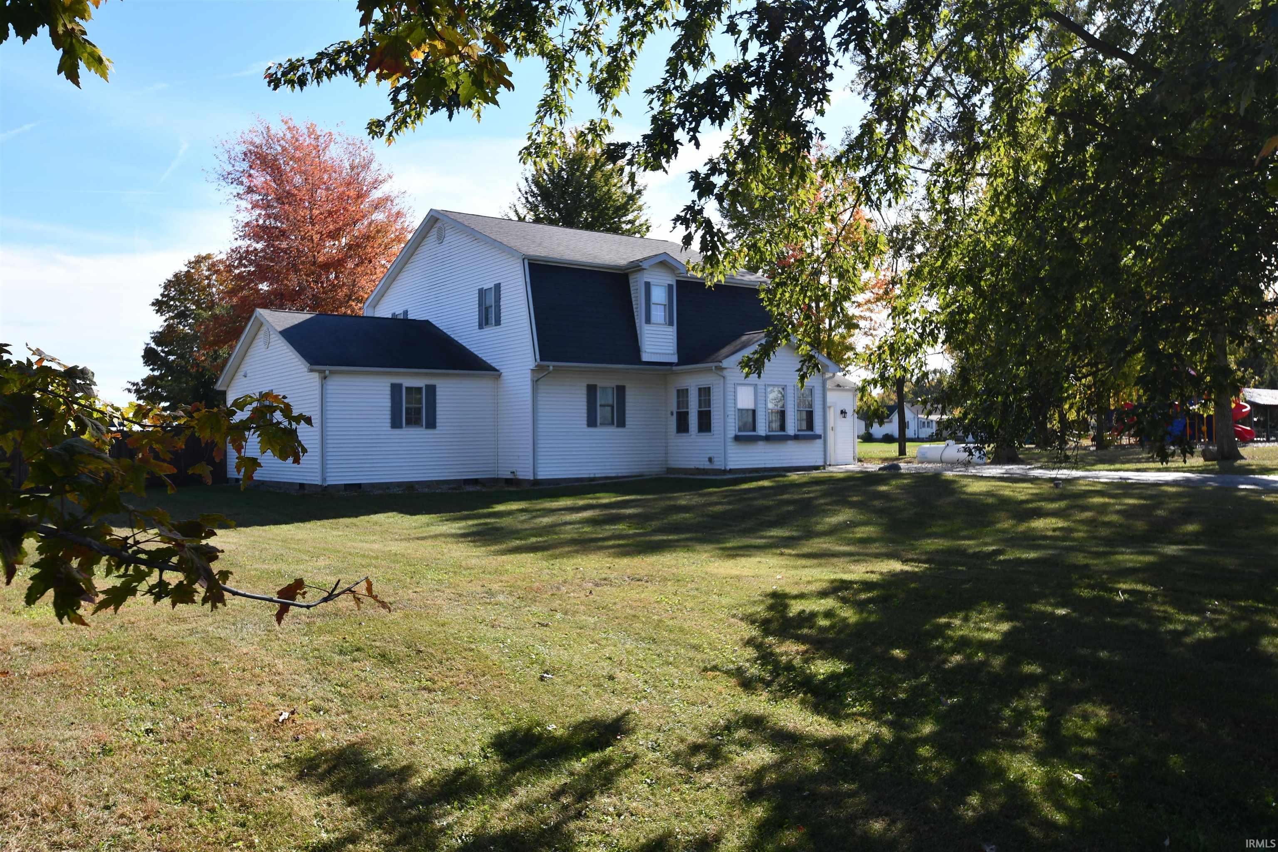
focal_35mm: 28
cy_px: 426
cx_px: 639
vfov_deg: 46.4
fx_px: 994
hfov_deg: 65.5
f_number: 8
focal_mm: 19
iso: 160
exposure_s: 1/250
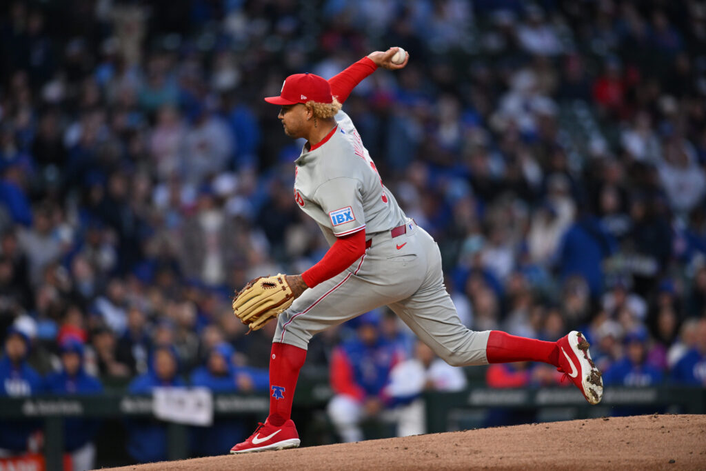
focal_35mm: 400
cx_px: 353
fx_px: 7845
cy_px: 236
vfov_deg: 3.4
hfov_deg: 5.2
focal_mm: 400
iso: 1400
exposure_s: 1/4000
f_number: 2.8
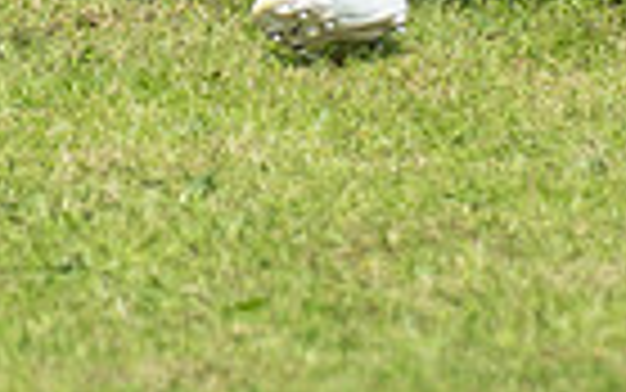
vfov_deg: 1.5
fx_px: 14678
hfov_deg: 2.4
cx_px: 99
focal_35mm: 860
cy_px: -475
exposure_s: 1/3200
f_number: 3.2
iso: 250
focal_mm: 135
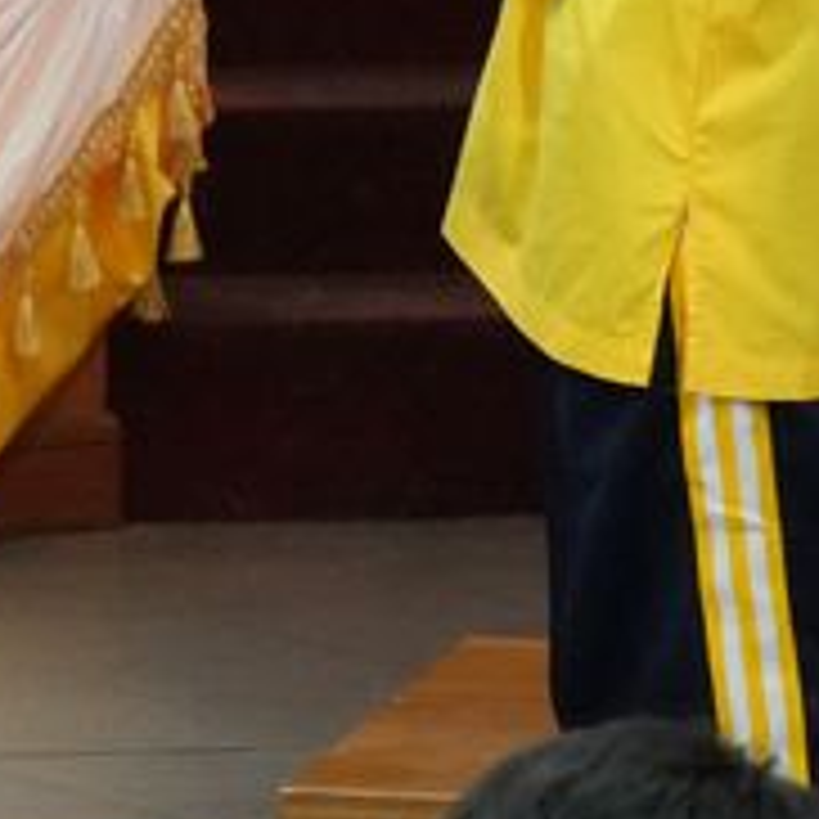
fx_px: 18723
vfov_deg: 2.5
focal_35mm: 699
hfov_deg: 2.5
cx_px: -1305
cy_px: -644
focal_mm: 95
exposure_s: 1/80
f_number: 5.6
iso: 4000
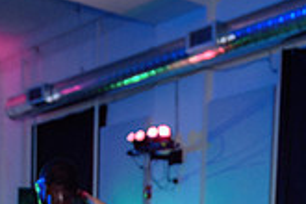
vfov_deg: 13.2
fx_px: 790
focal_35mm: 93
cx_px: 172
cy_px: 369
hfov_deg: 21.9
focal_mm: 24
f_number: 3.2
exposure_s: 1/50
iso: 800
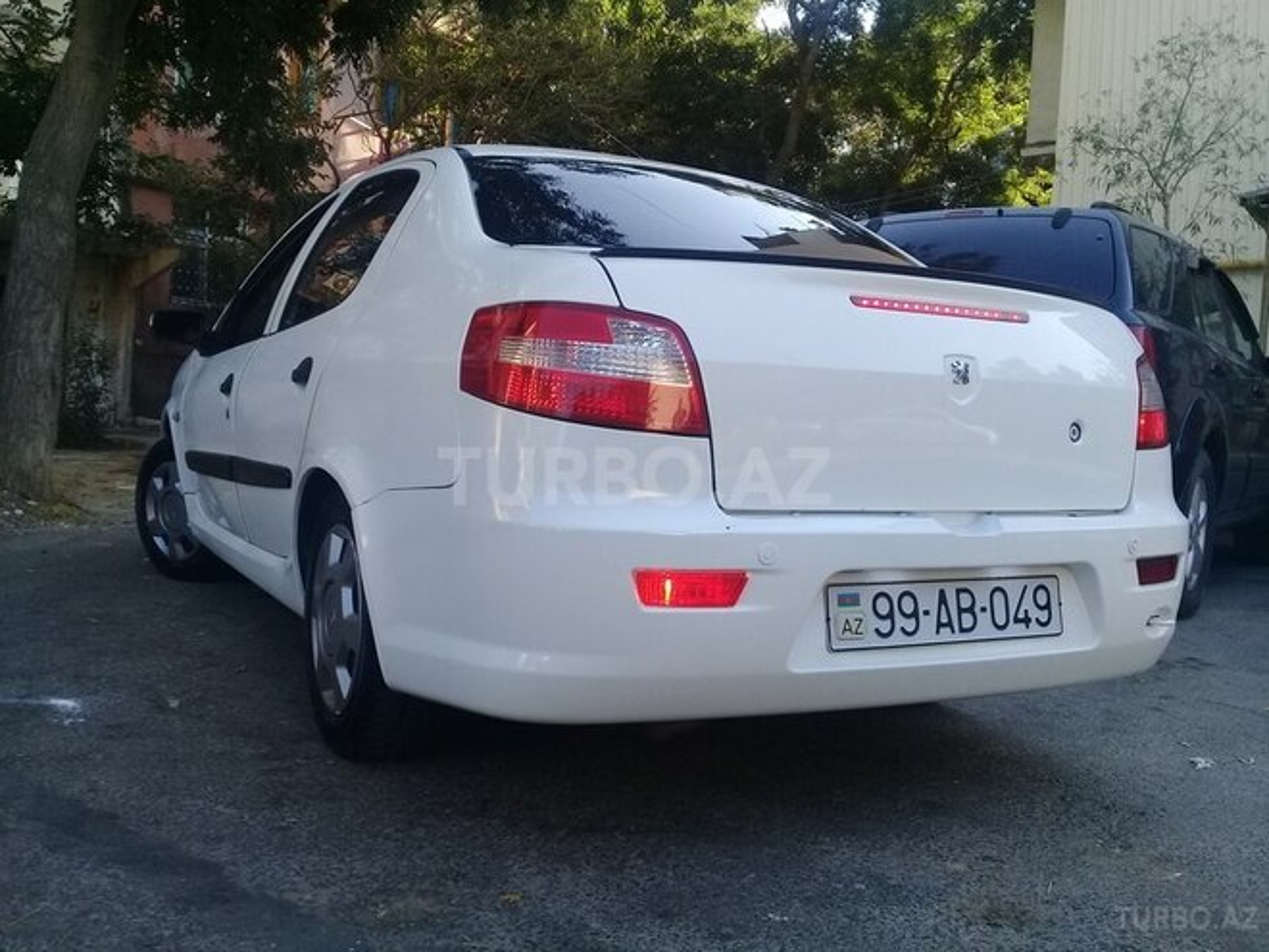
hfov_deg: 58.4
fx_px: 1136
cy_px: 476
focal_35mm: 31
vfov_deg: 45.4
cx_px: 634
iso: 50
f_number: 2.2
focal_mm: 3.3
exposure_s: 1/245
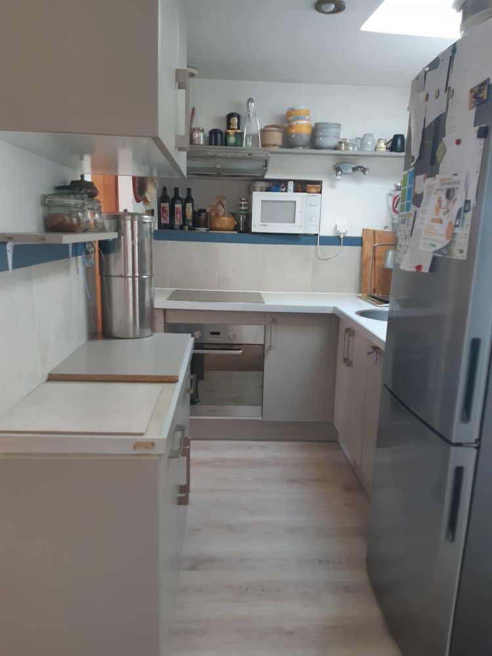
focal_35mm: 26
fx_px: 493
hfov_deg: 53.1
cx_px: 246
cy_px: 328
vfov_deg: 67.3
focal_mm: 3.92
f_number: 1.7
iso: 250
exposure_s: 1/33
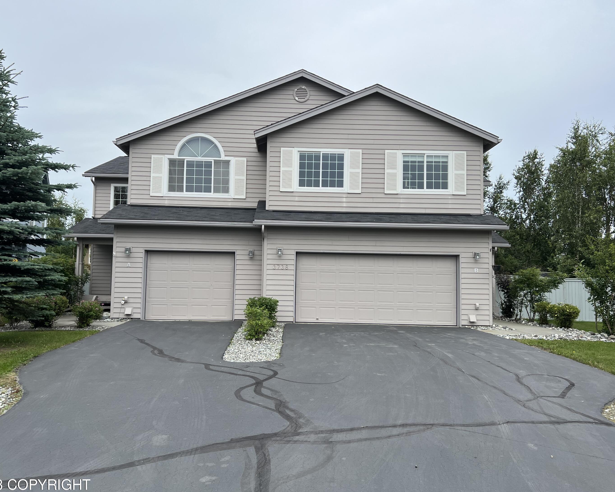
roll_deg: -1.0
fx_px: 510
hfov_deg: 62.2
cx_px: 299
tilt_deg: +4.0
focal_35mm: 28
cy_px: 254
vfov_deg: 51.5
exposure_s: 1/2915
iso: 50
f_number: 1.5
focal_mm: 5.7
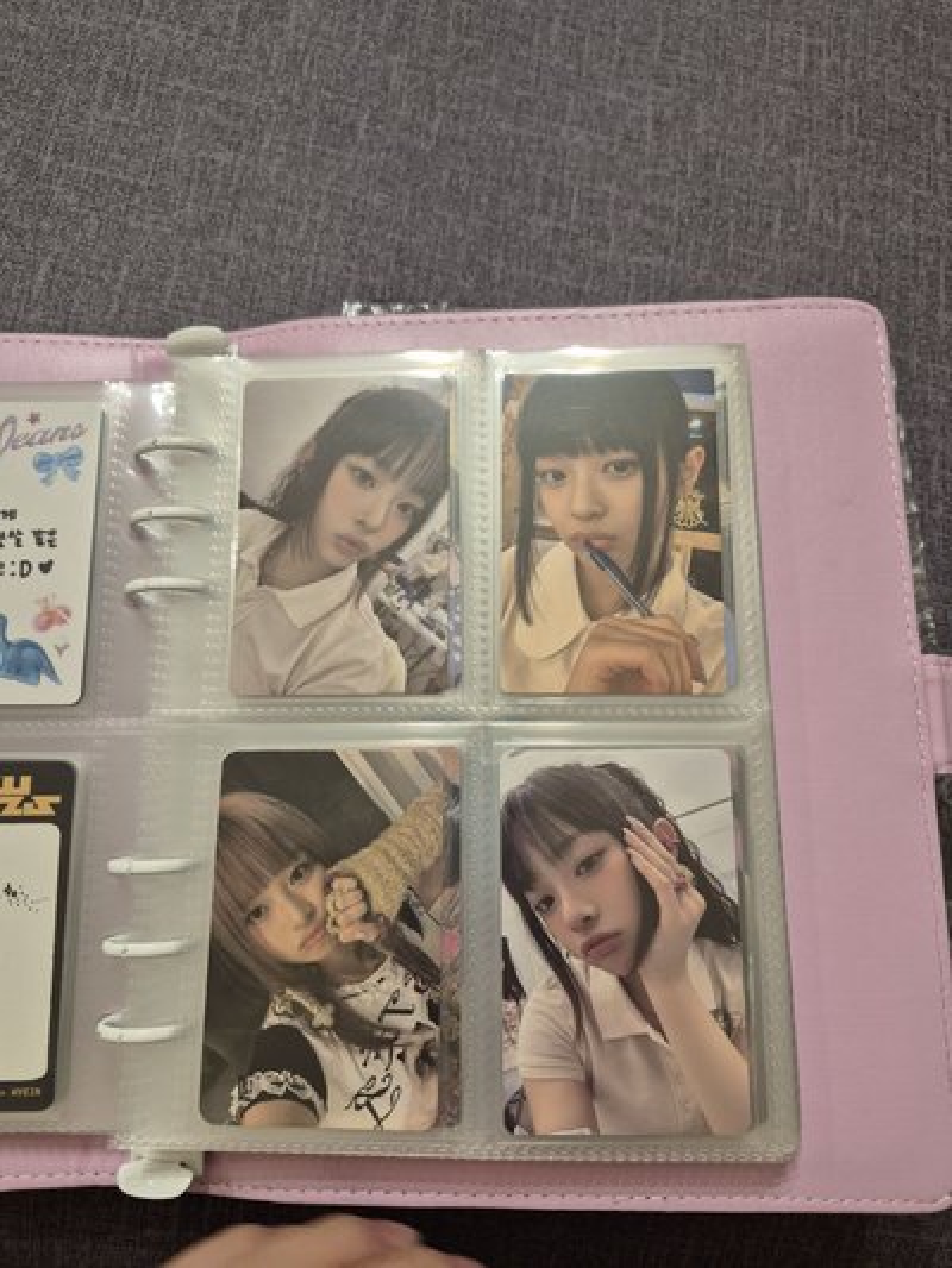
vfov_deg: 73.9
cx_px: 476
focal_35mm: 23
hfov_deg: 58.9
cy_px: 634
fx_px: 843
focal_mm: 5.4
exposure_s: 1/120
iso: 200
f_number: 1.8
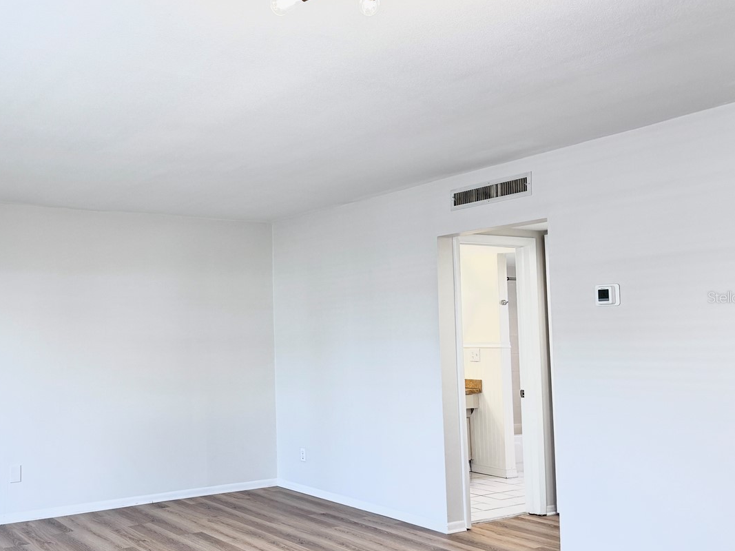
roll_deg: +1.3
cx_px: 222
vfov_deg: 39.6
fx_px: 764
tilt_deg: +2.9
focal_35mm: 36
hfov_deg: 50.1
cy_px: 297
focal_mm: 6.76
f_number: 1.78
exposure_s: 1/120
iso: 160
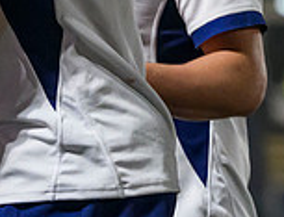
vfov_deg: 1.9
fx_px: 6387
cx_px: -278
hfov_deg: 2.5
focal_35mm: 773
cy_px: -17
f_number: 3.5
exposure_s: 1/1000
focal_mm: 145
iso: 6400
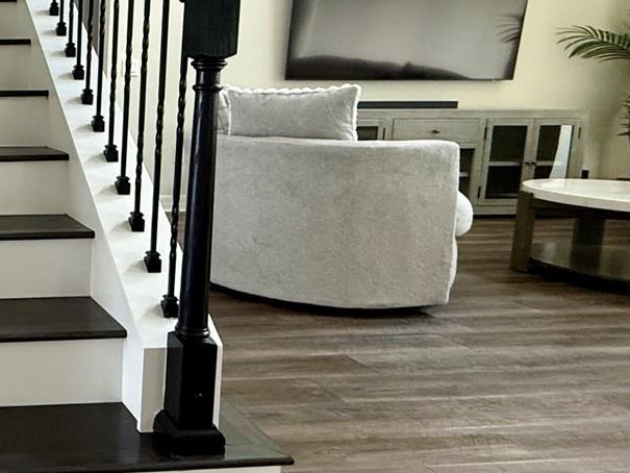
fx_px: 674
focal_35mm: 37
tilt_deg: -6.6
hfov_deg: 39.6
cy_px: 173
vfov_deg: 38.4
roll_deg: +0.7
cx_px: -82
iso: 320
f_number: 2.2
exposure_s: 1/49
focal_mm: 2.22
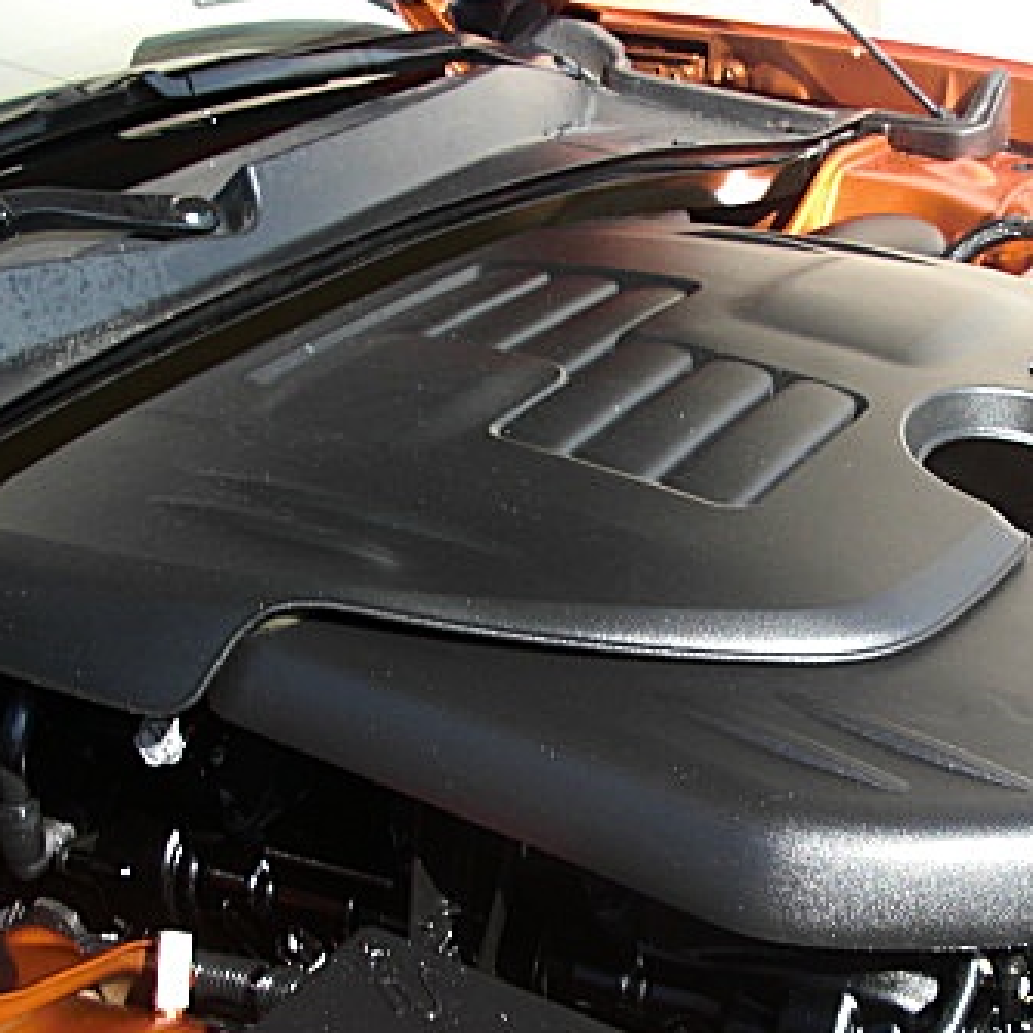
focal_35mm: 61
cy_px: 690
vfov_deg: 28.0
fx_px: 2059
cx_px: 764
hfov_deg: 27.8
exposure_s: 1/200
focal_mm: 6.3
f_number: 2.8
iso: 50
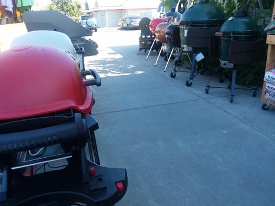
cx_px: 138
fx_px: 230
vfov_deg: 48.2
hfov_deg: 61.7
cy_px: 103
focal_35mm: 29
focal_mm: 2.47
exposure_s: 1/227
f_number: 1.9
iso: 40
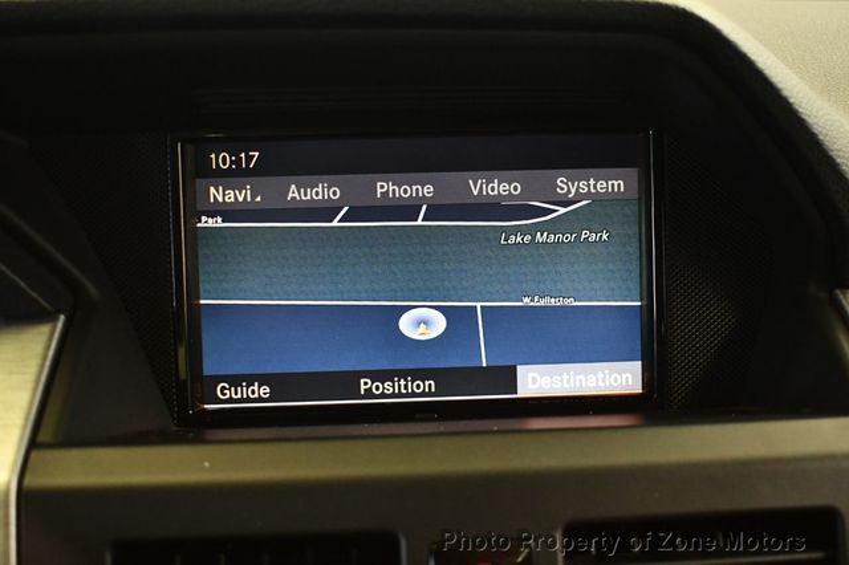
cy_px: 282
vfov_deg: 29.8
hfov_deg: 43.6
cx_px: 424
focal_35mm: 45
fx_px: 1061
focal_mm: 30
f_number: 4.2
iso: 3600
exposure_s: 1/60
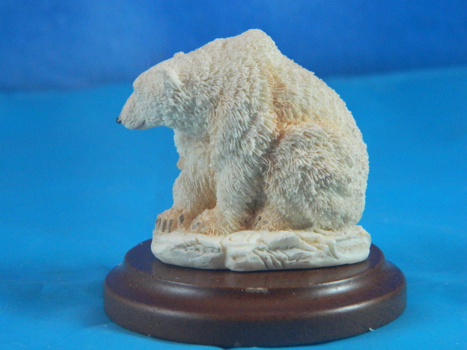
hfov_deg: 15.3
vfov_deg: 11.5
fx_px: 1740
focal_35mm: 129
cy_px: 175
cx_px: 234
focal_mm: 23.2
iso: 400
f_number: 4.7
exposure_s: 1/25
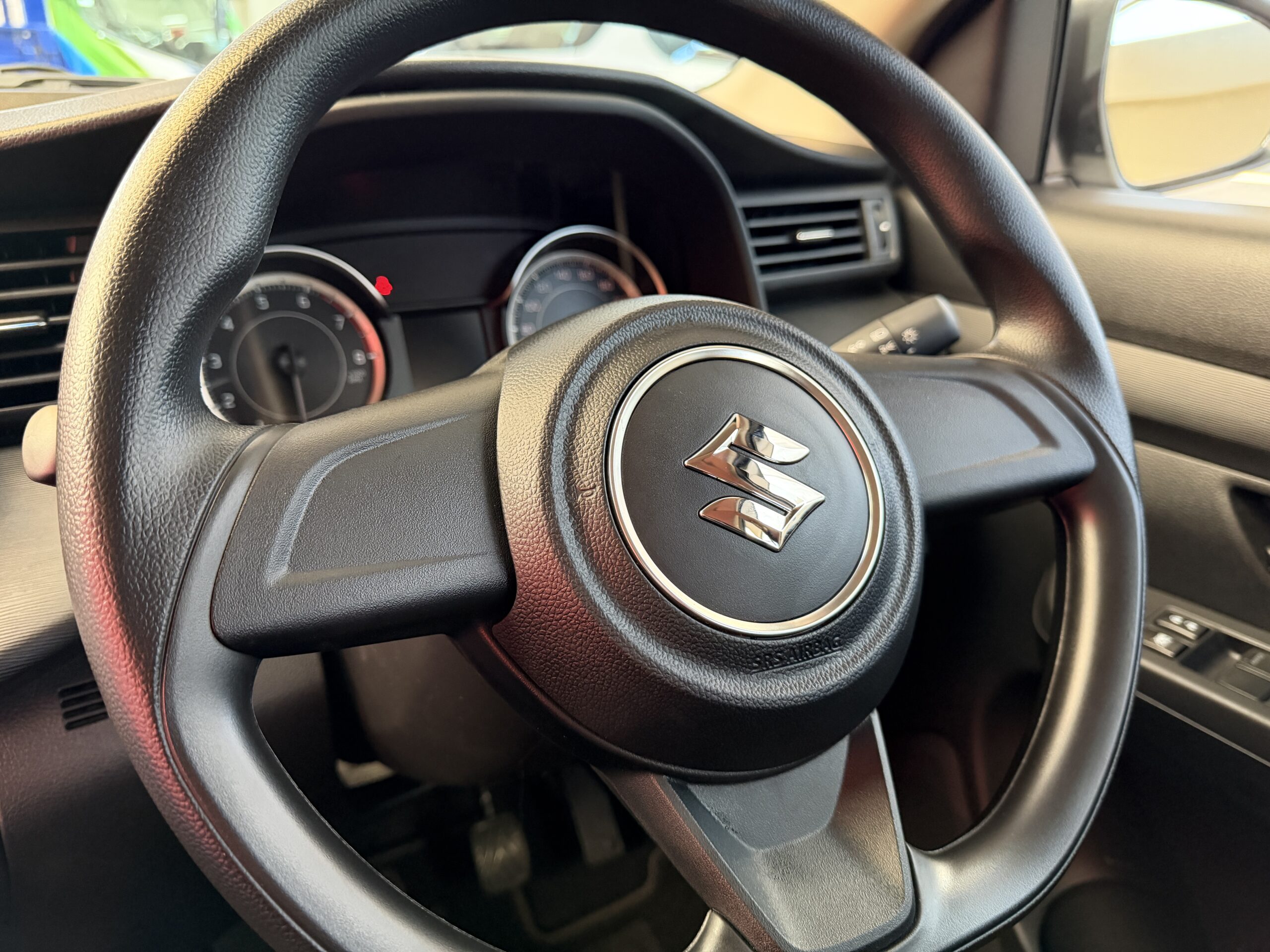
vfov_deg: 56.8
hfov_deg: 71.6
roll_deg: -0.3
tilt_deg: -24.9
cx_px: 635
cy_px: 476
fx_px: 881
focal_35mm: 24
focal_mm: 6.76
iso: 800
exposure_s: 1/60
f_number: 1.78
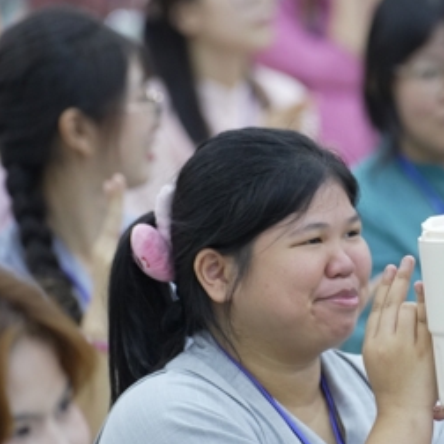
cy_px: 319
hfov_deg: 5.3
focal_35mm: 329
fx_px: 4774
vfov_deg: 5.3
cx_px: 359
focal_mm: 150
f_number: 2.8
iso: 2500
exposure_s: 1/125
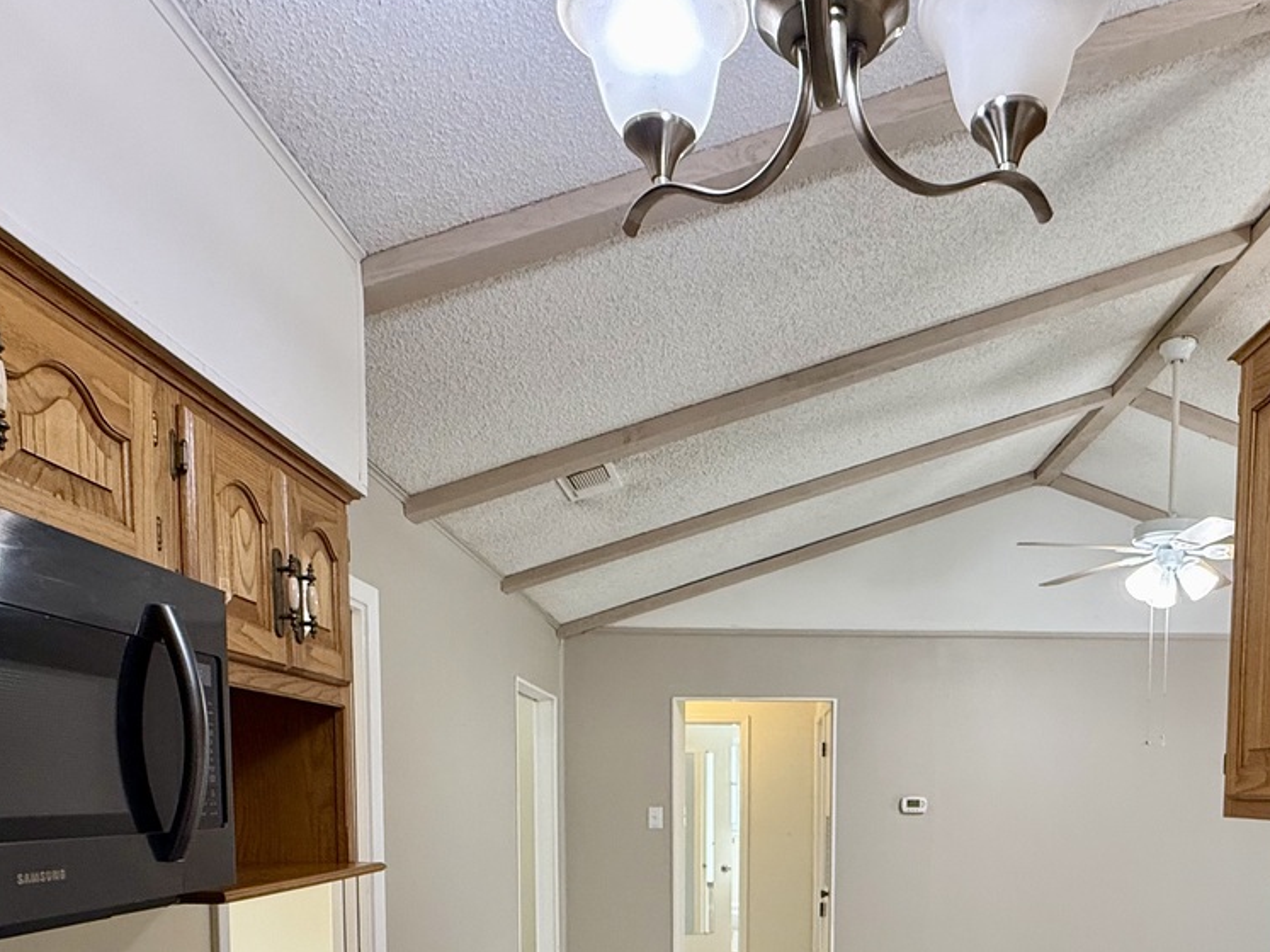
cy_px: 869
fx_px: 990
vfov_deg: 46.1
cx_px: 799
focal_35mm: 27
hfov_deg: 64.3
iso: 200
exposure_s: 1/60
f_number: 2.2
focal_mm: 2.22
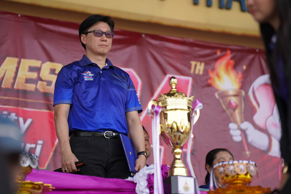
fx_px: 1616
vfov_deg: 6.9
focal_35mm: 200
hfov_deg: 10.3
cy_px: 97
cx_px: 146
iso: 500
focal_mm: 200
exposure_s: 1/1600
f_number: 2.8
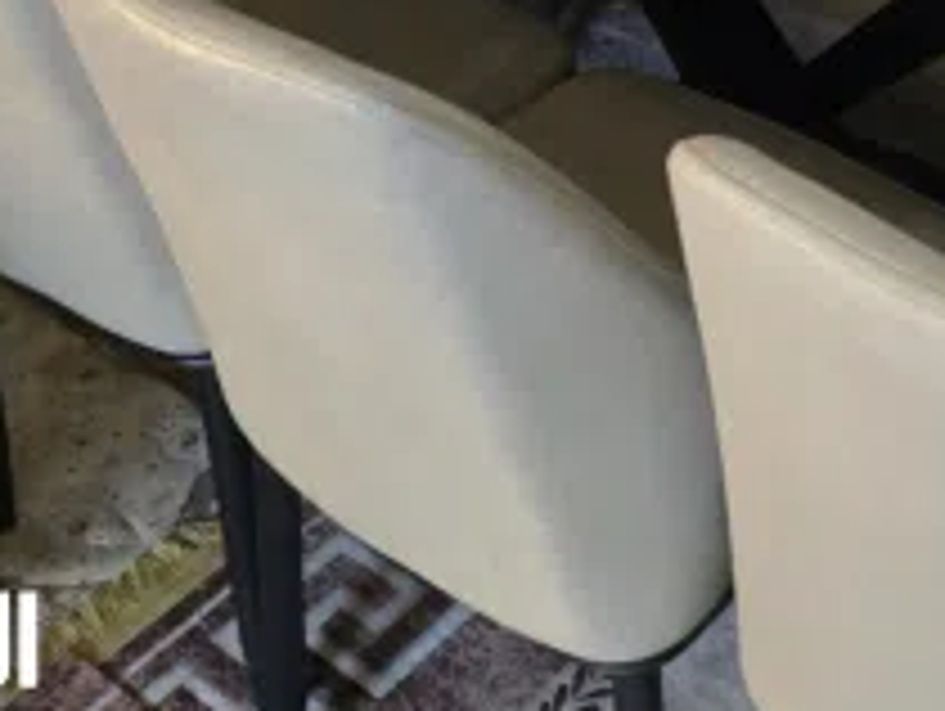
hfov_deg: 27.3
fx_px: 1913
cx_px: 716
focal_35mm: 70
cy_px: -58
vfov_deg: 20.2
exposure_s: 1/100
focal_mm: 6.3
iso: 1250
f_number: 1.7
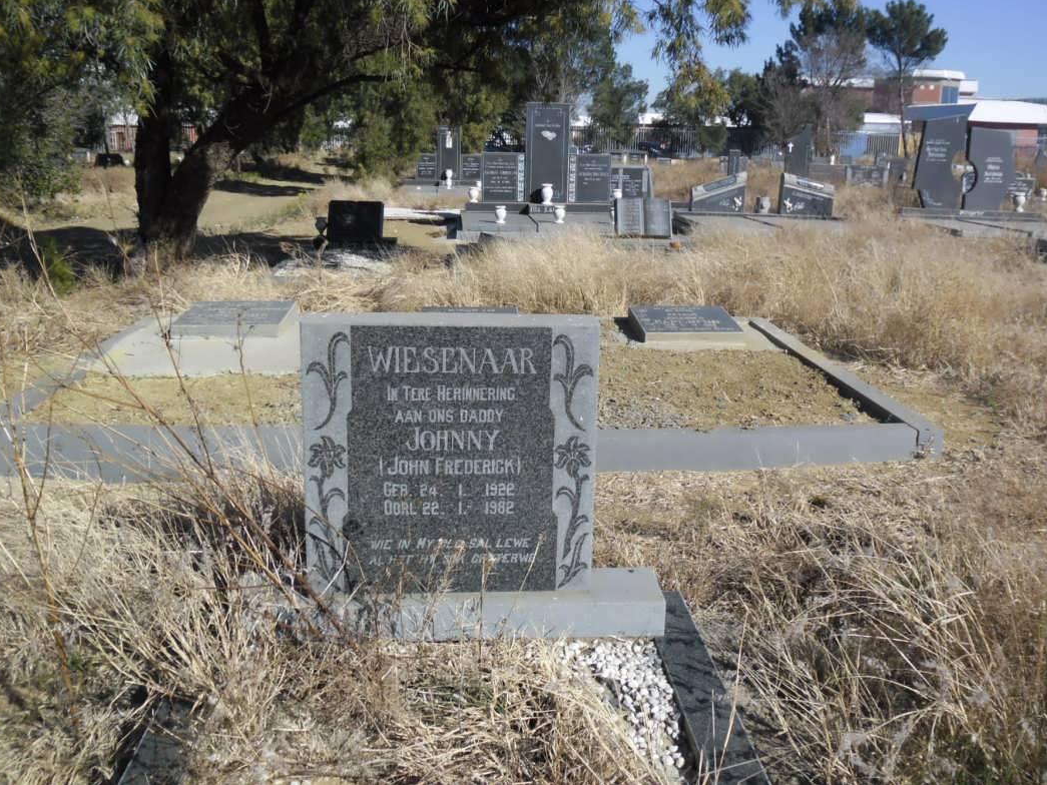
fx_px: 938
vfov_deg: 45.3
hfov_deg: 58.3
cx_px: 559
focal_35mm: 31
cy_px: 335
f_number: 9
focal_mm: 4.9
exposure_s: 1/189
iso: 80
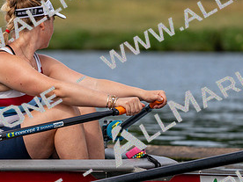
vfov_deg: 2.2
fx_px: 4759
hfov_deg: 2.9
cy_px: 84
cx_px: 36
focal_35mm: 678
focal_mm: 335
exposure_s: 1/1600
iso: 400
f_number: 6.3
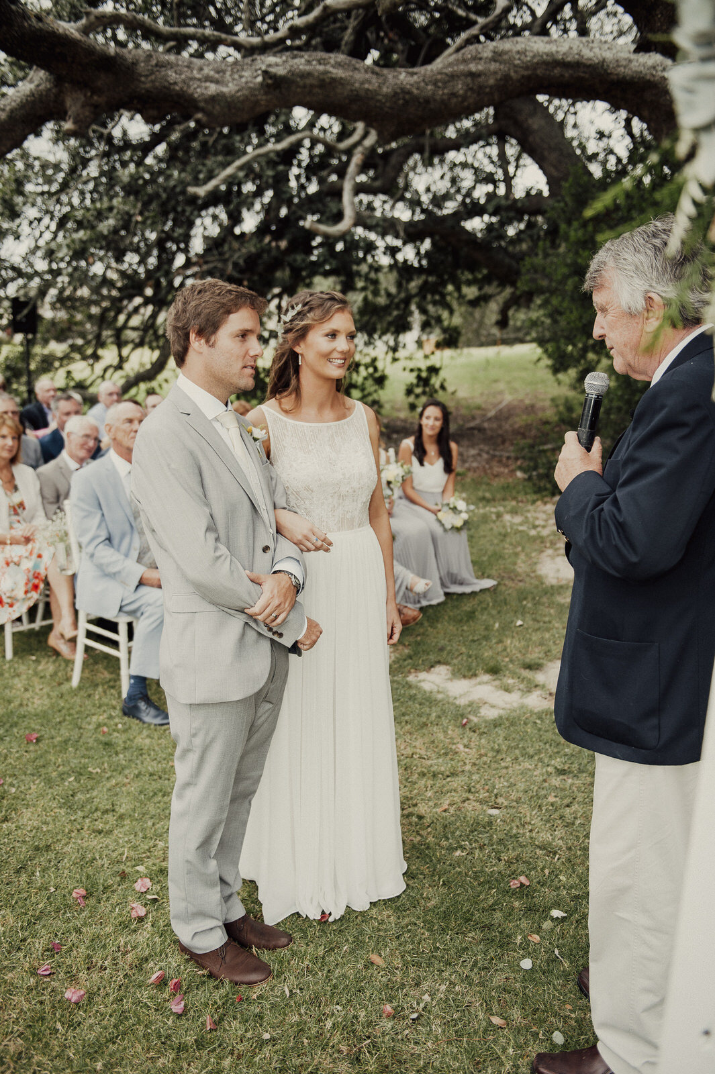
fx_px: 924
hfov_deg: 42.3
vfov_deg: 60.3
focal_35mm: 31
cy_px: 537
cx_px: 358
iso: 320
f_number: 2.8
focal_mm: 31
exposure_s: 1/250
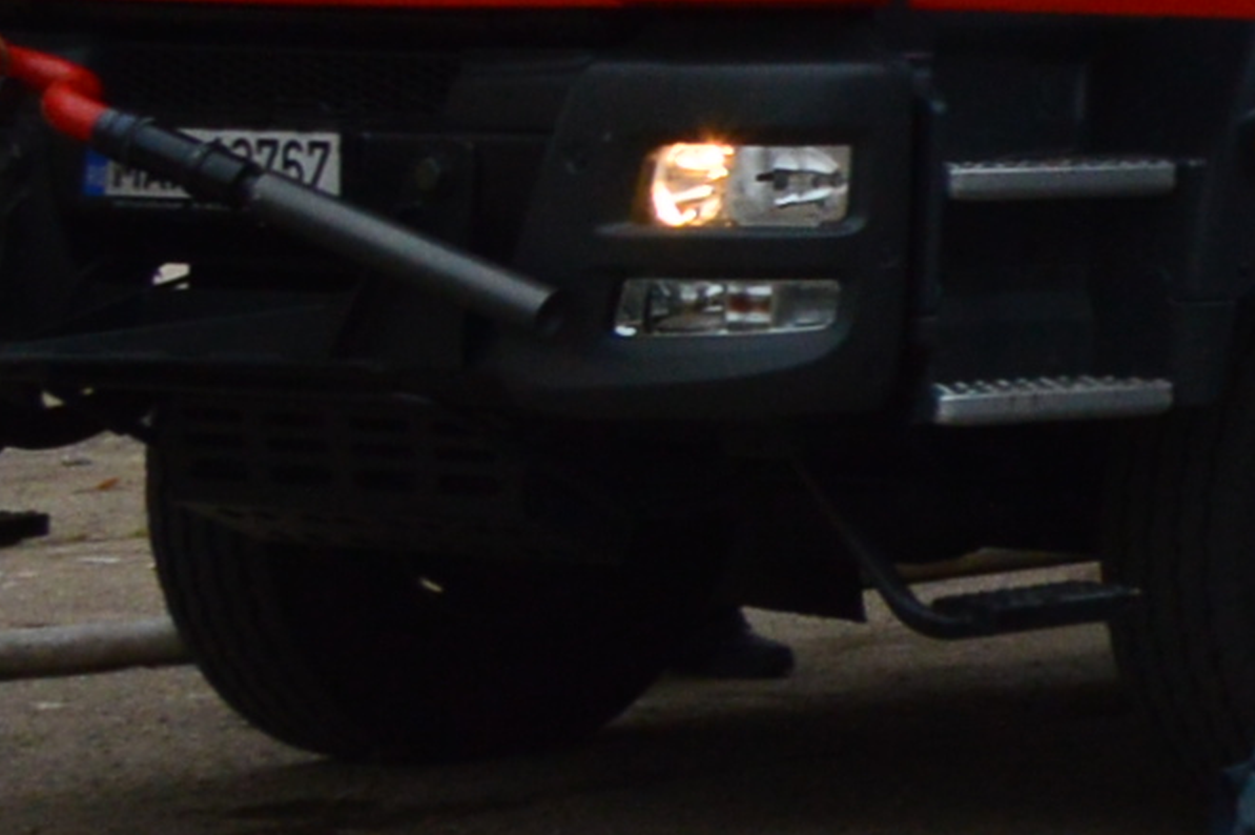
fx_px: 8238
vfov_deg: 5.6
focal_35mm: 236
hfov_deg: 7.5
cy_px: -1230
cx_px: 3889
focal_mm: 23
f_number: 9
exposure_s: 1/100
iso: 400
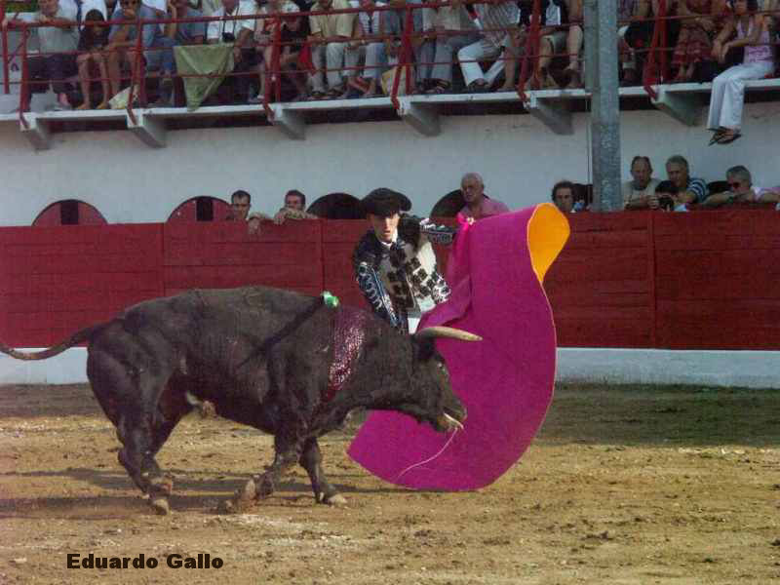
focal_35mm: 200
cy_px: 292
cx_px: 390
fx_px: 4507
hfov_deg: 9.9
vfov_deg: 7.4
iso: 400
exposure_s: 1/2000
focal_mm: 50.69
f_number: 5
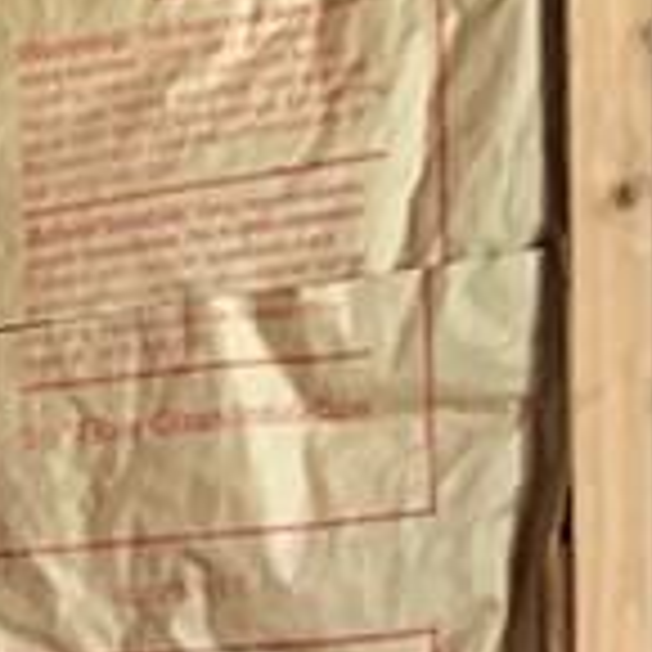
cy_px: 1385
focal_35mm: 162
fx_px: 3452
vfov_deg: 9.9
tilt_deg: -7.2
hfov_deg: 9.1
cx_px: -1183
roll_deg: +4.9
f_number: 1.8
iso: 200
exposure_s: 1/60
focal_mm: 4.25
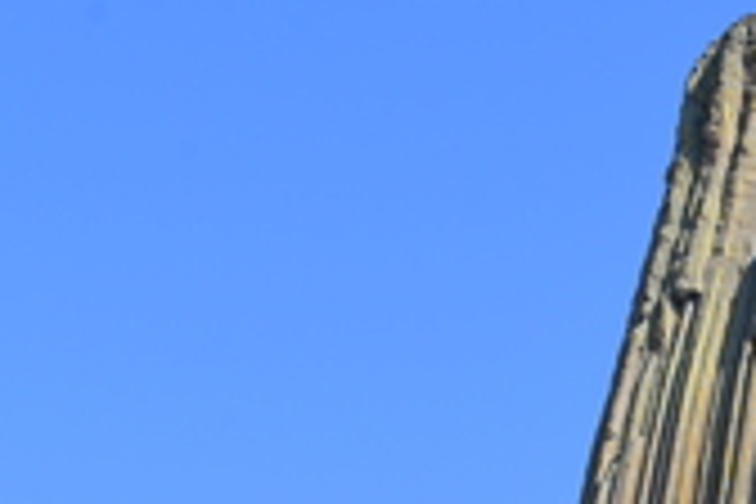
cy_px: 279
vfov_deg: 8.6
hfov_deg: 12.1
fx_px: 3360
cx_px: 1202
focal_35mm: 160
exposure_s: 1/125
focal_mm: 48
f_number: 9
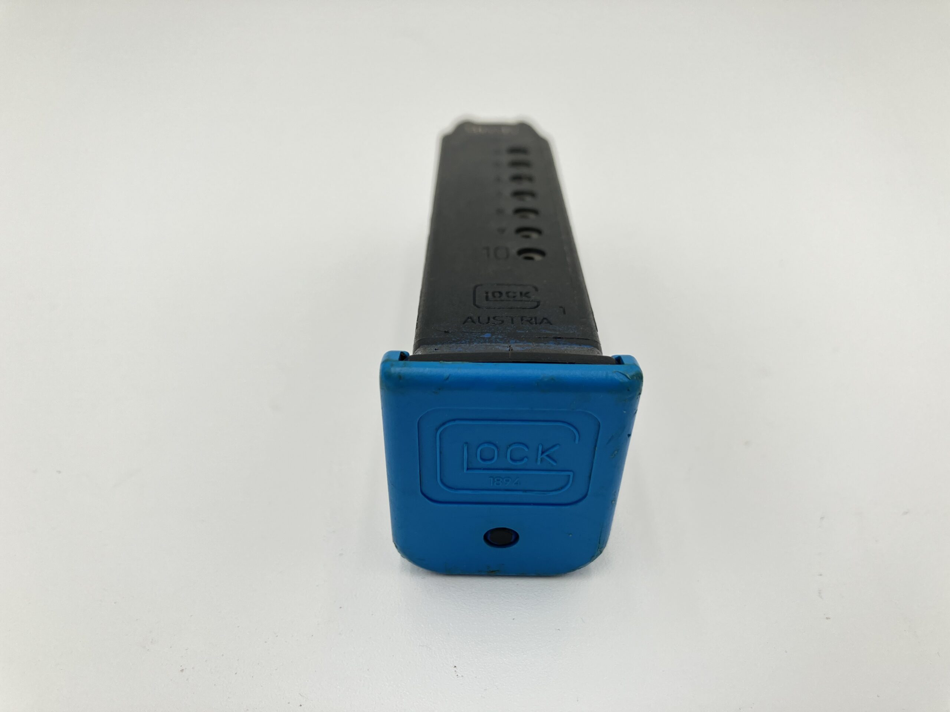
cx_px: 475
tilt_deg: -32.0
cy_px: 356
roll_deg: -1.7
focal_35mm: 28
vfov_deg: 49.7
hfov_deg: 63.4
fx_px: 768
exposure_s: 1/121
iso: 32
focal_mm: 3.99
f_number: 1.8
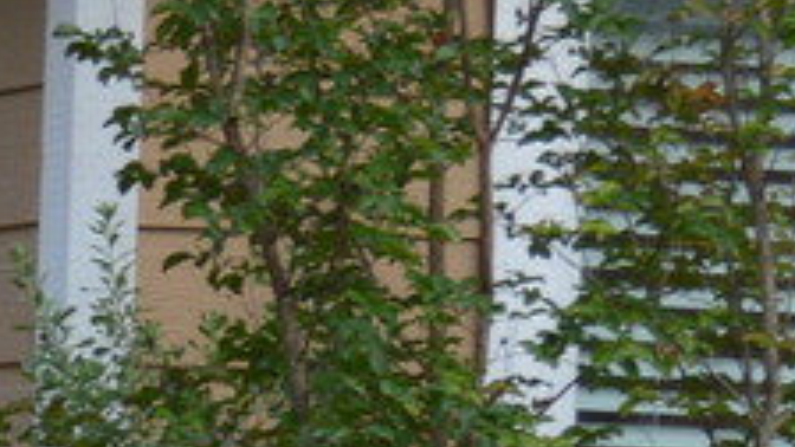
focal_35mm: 387
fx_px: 8158
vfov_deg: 3.1
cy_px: 947
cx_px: -1079
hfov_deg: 5.4
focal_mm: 34
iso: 250
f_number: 5.6
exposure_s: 1/125
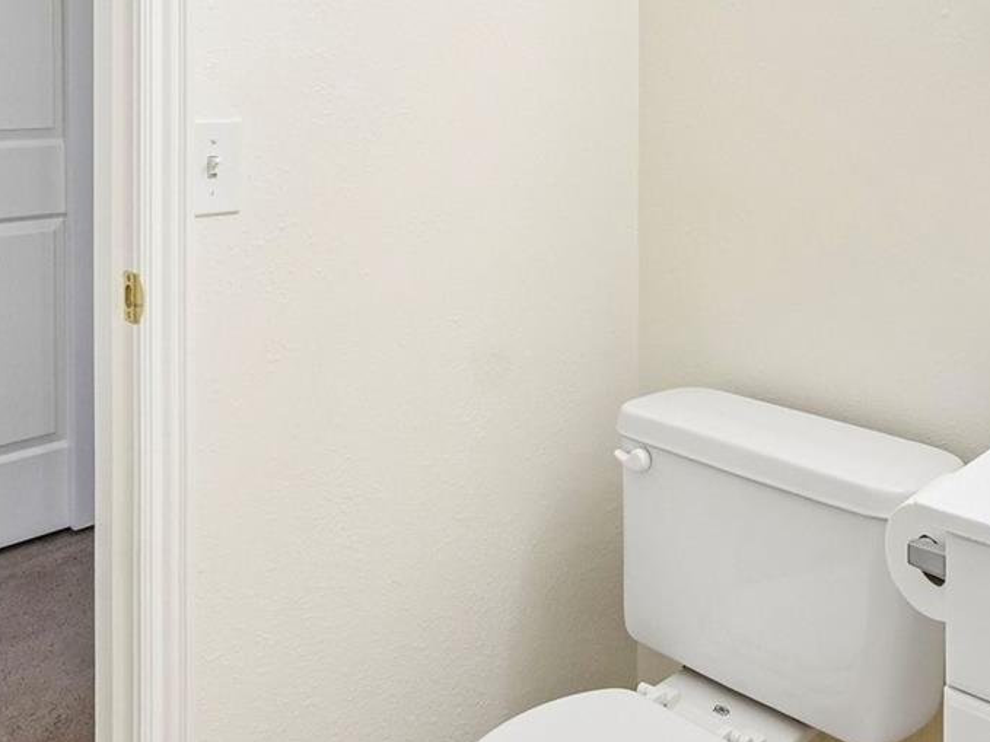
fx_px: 972
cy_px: 77
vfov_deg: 38.9
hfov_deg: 51.8
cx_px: 732
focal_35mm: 34
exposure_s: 1/20
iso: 800
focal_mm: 10
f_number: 8
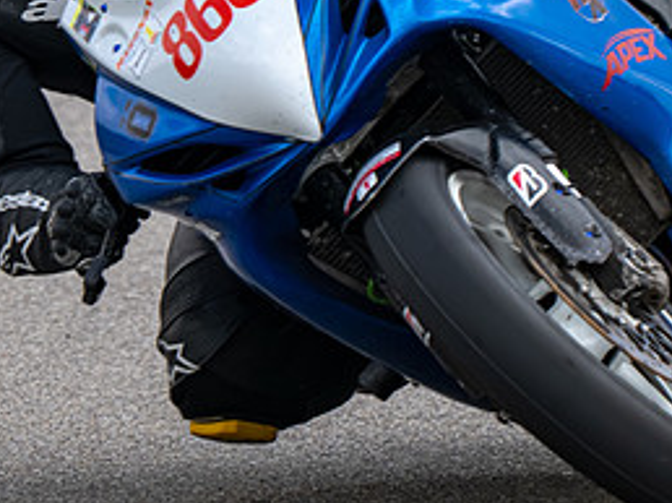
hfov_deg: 0.9
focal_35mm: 2137
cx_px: 296
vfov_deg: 0.7
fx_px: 41447
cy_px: 75
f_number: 6.3
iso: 400
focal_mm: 600
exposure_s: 1/1250
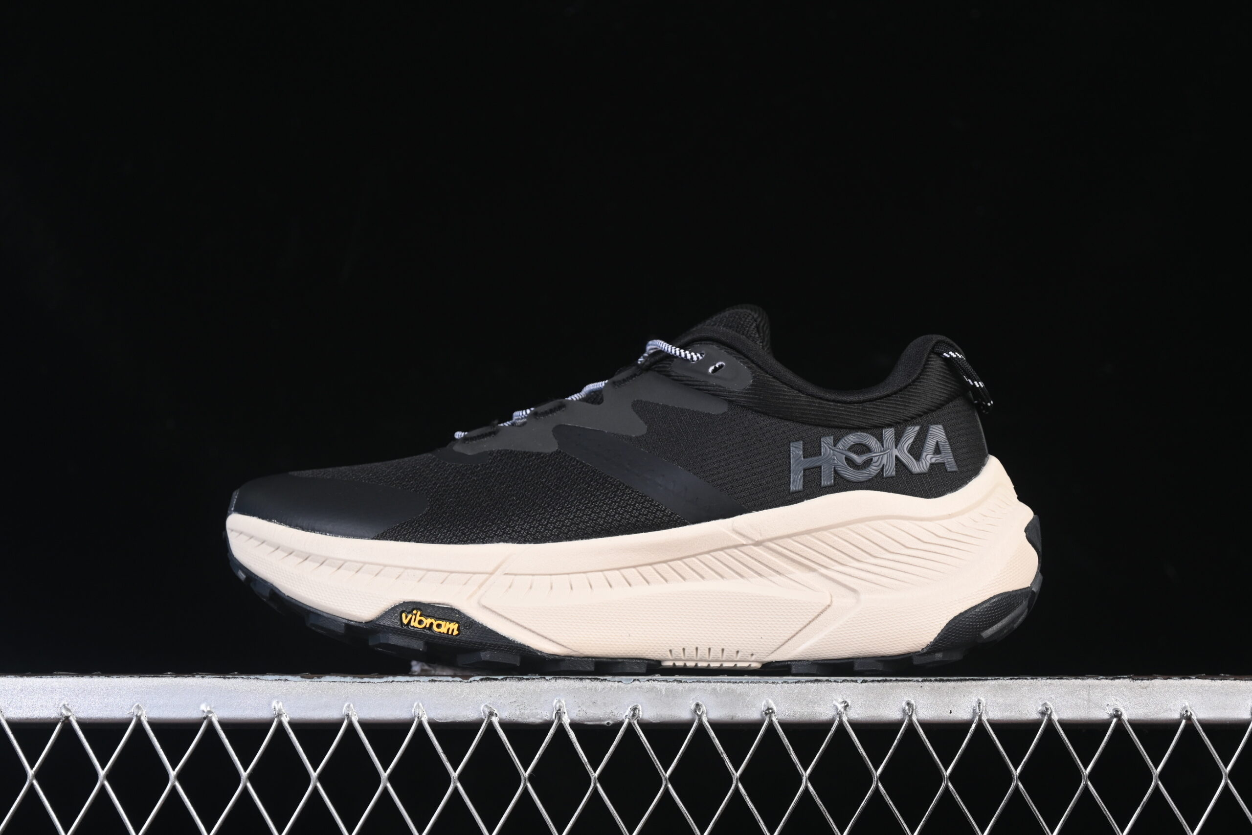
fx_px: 2608
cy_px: 418
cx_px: 626
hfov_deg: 27.0
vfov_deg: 18.2
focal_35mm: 75
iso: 160
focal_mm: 50
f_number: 6.3
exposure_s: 1/60
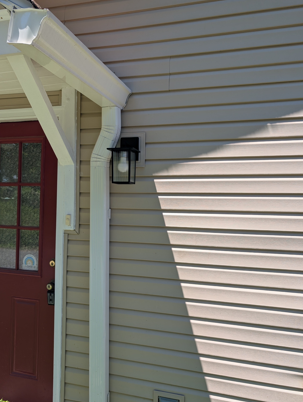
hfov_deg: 51.4
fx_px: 314
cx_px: 135
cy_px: 189
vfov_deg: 65.2
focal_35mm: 27
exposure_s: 1/573
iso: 19
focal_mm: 6.9
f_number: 1.68
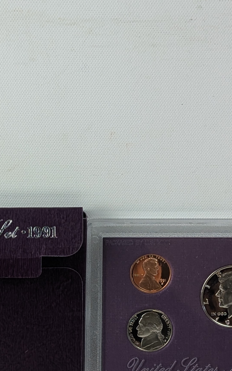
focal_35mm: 123
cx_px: 67
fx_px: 1244
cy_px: 297
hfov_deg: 10.6
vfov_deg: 16.8
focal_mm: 6.9
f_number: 1.68
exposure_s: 1/40
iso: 31
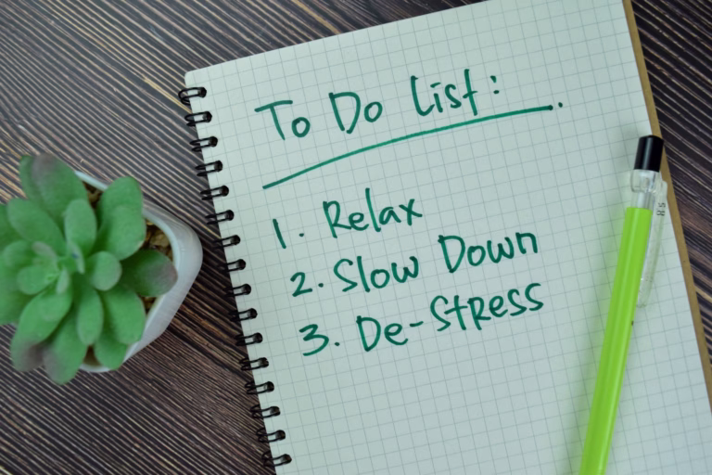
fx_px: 712
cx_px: 356
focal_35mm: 36
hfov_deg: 53.1
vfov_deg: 36.9
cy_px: 238
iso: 800
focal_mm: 24
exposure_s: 1/100
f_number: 7.1
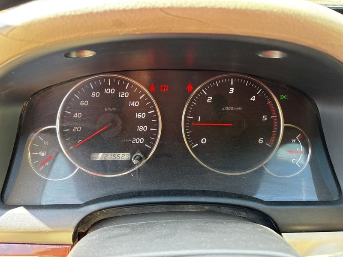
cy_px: 128
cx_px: 172
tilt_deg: -32.1
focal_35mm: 26
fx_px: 258
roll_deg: -1.1
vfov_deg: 53.1
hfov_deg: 67.3
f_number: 1.6
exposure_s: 1/104
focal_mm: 5.96
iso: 125
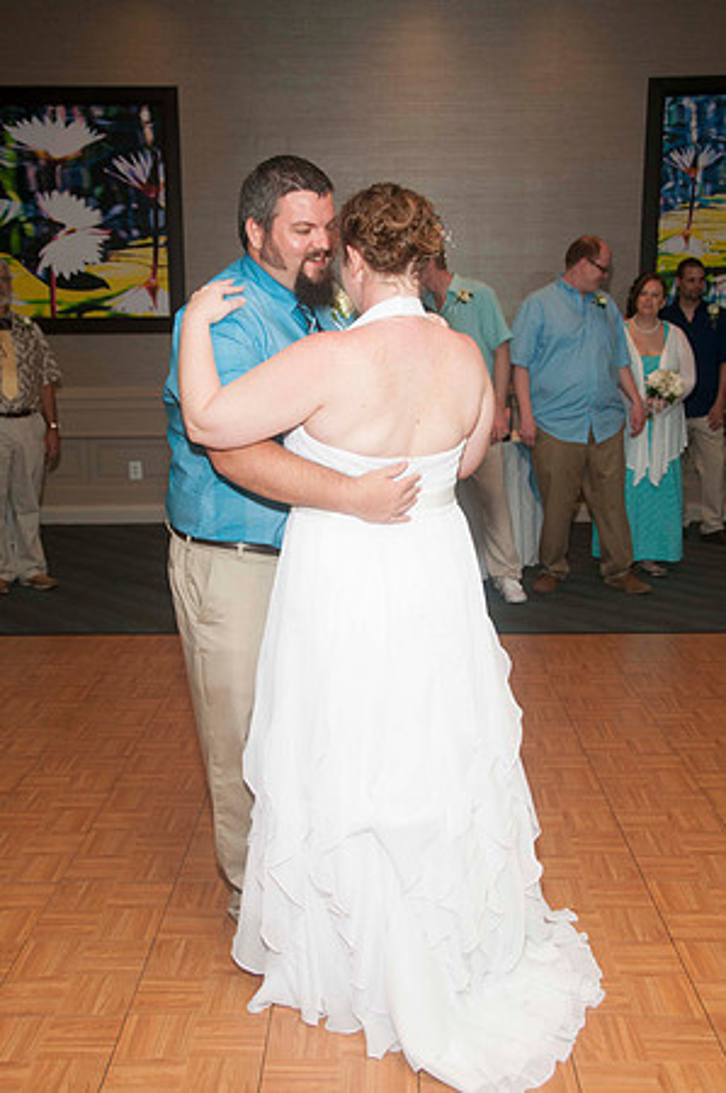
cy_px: 546
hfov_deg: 34.1
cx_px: 363
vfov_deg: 49.6
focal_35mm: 39
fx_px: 1182
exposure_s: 1/60
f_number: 5.6
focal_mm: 26
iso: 400
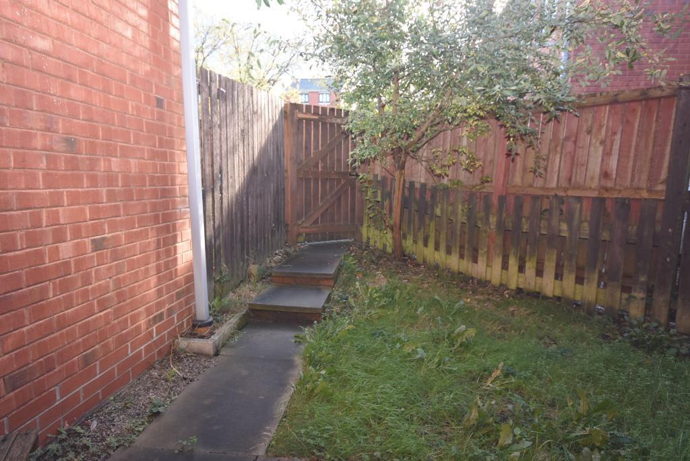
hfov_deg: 81.2
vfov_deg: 59.6
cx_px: 345
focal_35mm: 21
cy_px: 230
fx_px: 403
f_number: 4.8
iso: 280
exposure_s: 1/60
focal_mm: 14
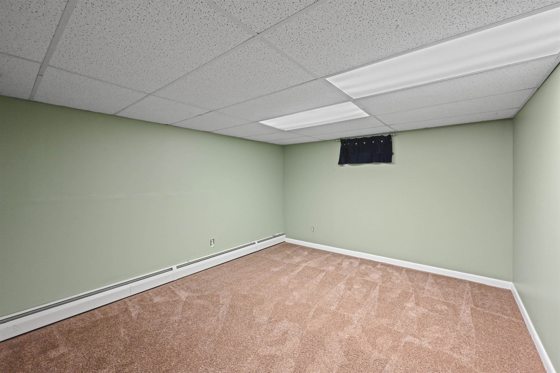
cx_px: 280
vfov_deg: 81.2
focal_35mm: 14
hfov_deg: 104.3
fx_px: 218
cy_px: 186
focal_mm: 14
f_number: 14
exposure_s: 1/5
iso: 2000
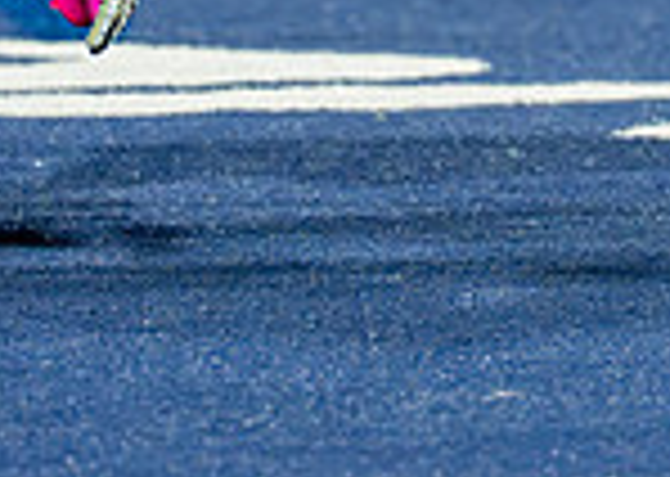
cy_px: -383
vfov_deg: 1.3
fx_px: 21226
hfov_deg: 1.8
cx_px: 365
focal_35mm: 1117
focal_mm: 200
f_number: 2.8
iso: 3200
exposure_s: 1/1600
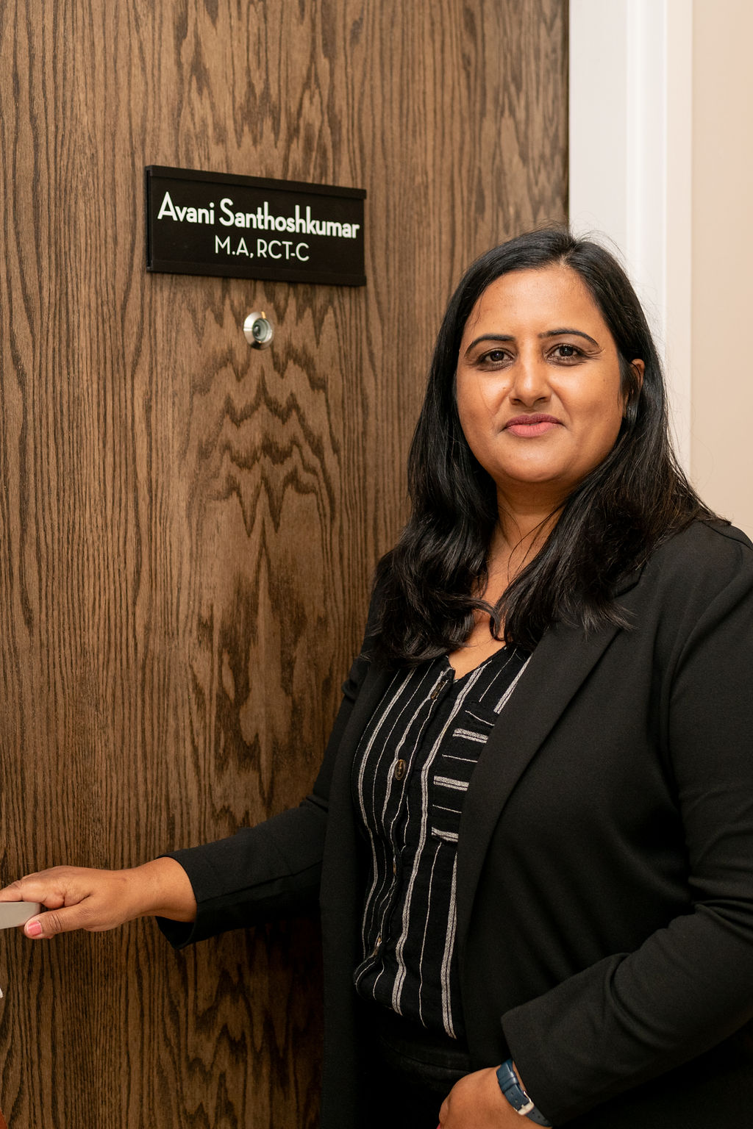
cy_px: 570
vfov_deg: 35.6
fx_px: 1758
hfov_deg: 24.2
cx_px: 325
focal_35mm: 56
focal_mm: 35
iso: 200
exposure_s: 1/200
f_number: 2.8
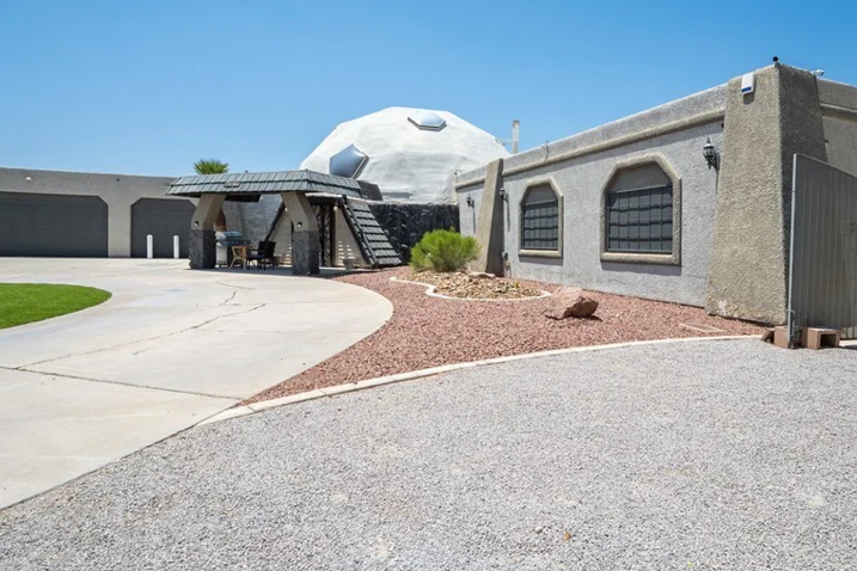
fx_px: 476
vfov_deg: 61.8
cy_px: 260
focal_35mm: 20
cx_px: 464
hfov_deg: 83.8
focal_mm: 14
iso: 100
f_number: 9
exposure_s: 1/250
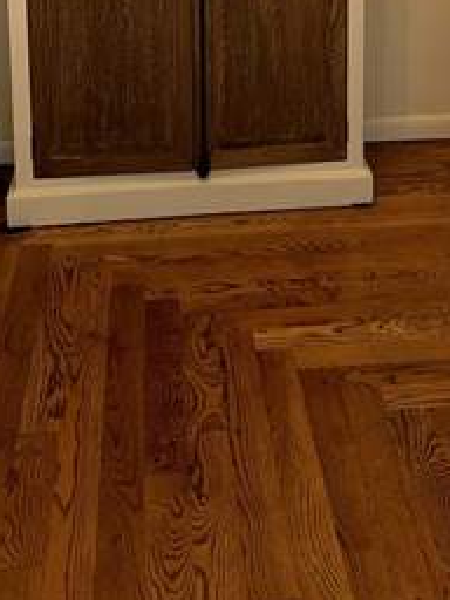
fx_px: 1040
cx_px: 286
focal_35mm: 60
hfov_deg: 24.3
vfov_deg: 29.0
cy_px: -66
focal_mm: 6.86
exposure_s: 1/24
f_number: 1.78
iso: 64
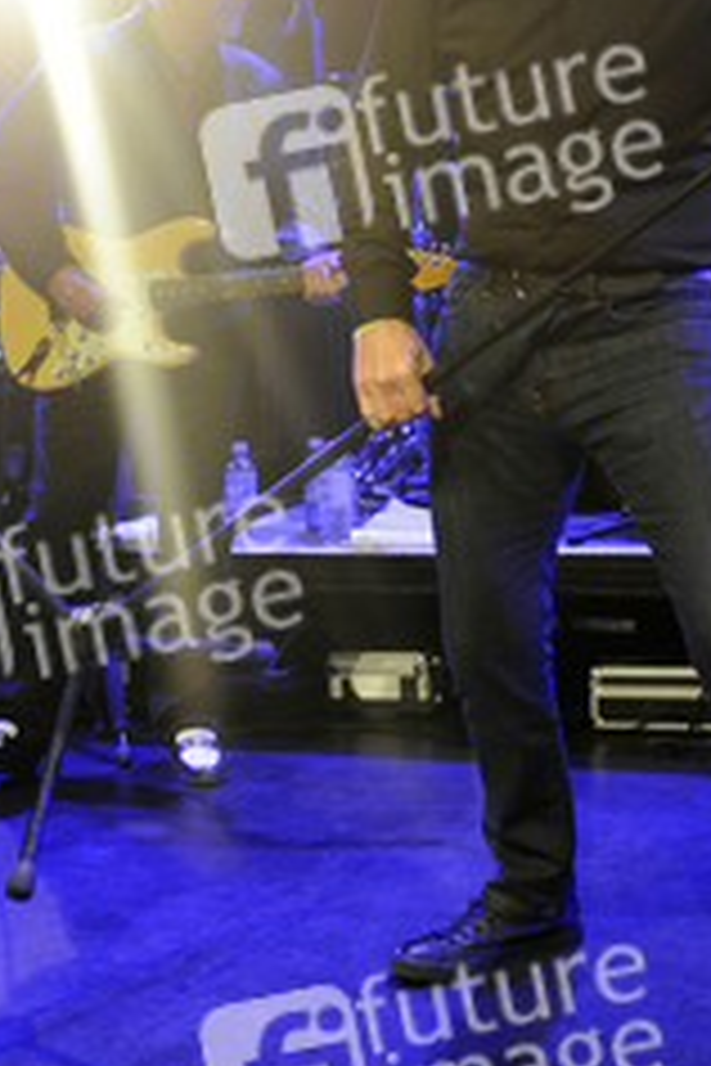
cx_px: 565
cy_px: 378
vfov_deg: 36.6
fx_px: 1600
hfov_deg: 24.7
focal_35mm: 54
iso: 3200
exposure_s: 1/200
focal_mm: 32
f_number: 2.8
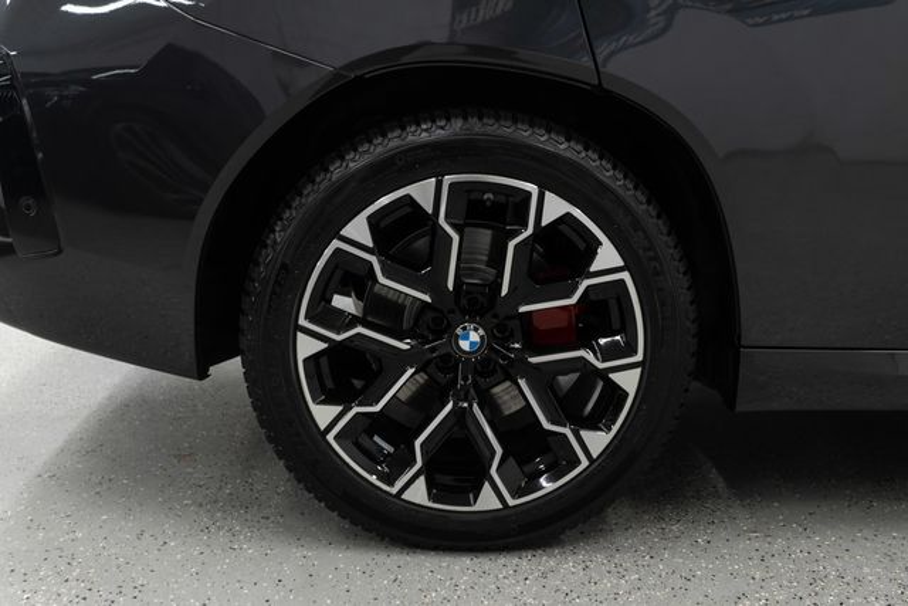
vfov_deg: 31.9
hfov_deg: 46.4
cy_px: 303
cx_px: 454
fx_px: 1060
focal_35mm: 42
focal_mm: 28
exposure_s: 1/40
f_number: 3.2
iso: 250
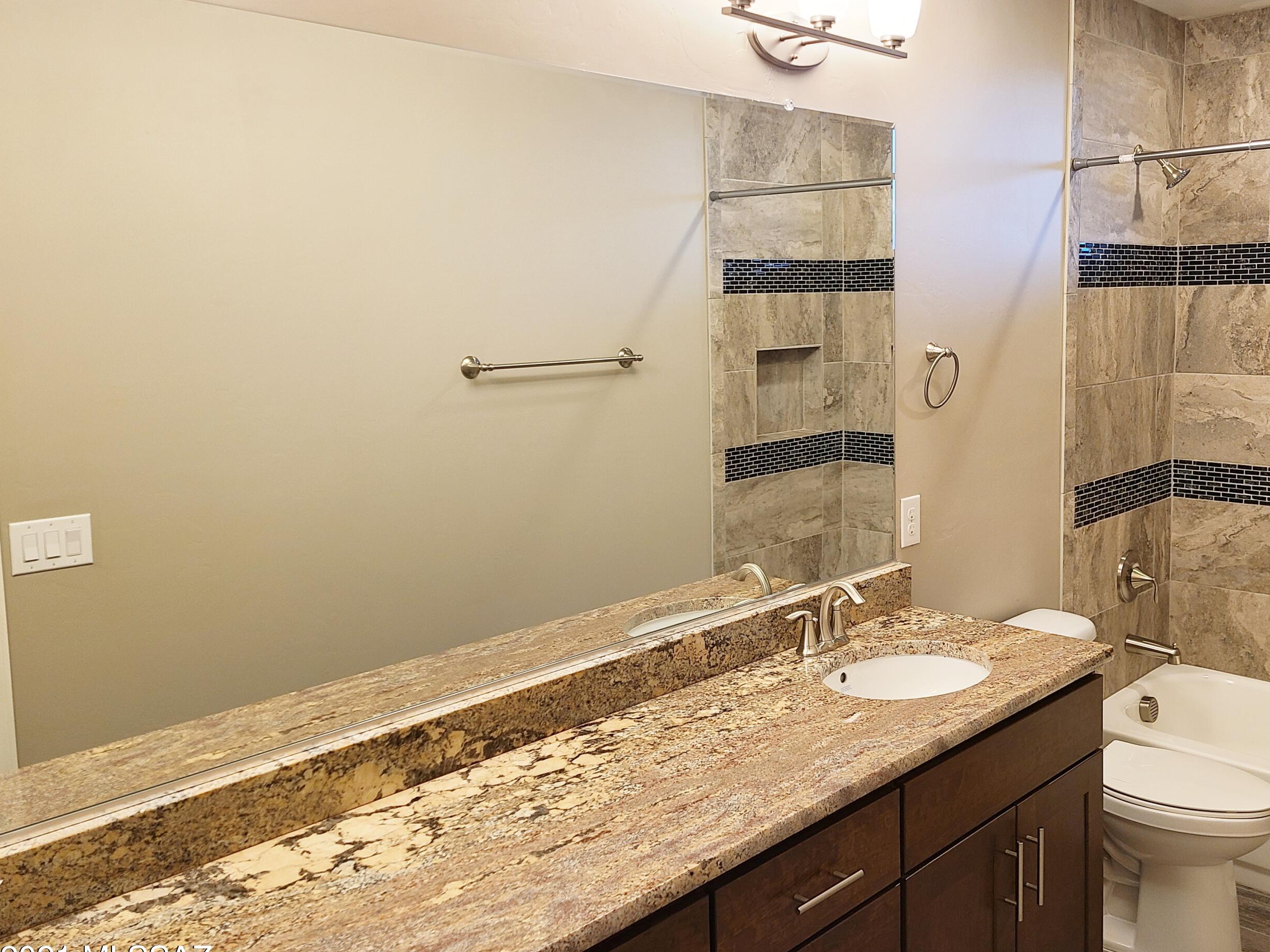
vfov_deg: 44.1
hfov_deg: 56.4
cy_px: 426
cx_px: 754
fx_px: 1174
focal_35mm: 32
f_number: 1.8
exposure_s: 1/59
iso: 80
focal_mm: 5.4
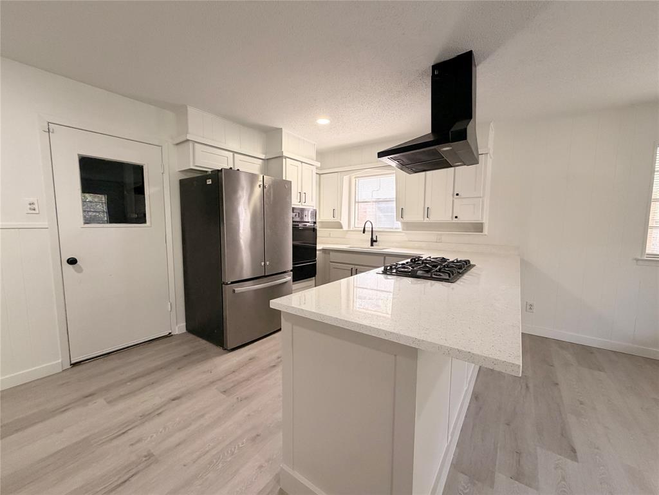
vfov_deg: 85.7
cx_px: 330
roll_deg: -0.1
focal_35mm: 14
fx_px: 267
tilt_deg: -5.1
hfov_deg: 102.1
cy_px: 248
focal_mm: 2.22
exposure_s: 1/120
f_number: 2.2
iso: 320
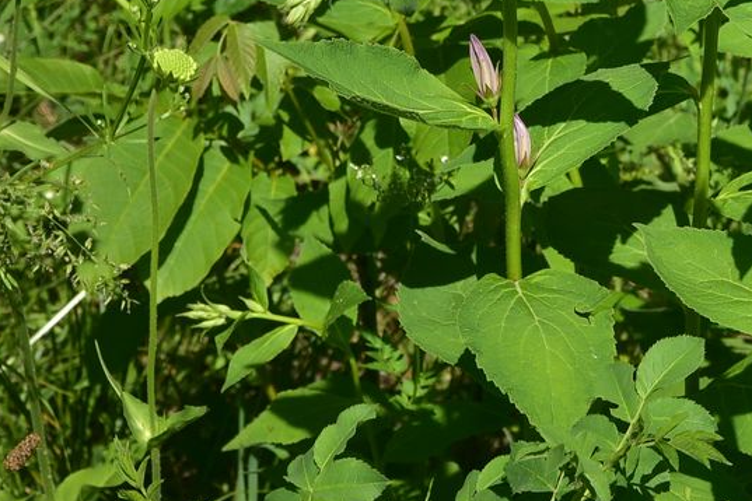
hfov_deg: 16.5
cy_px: -41
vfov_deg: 11.2
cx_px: 779
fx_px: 2527
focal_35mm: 121
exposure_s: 1/125
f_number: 18
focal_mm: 50
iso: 160
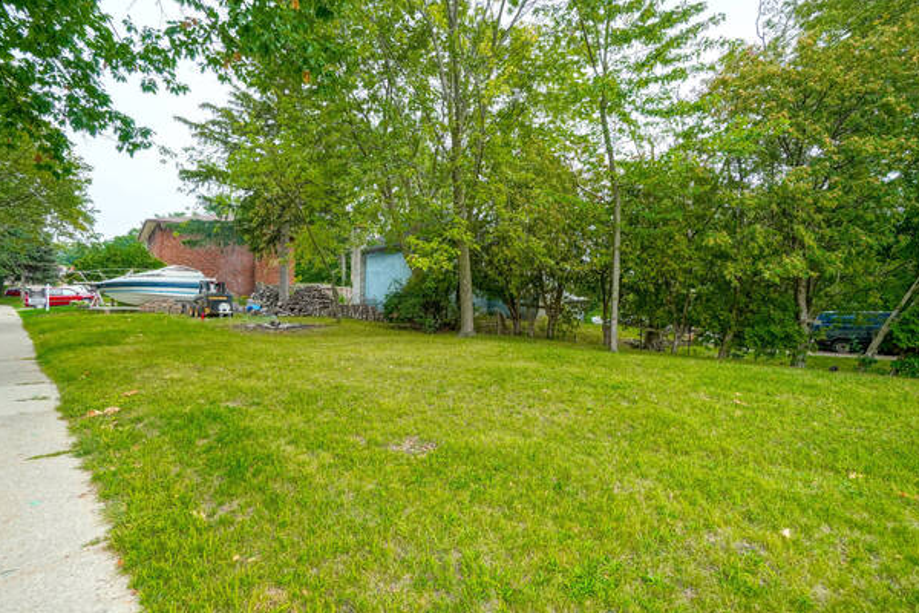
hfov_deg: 96.7
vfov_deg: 73.7
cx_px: 449
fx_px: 408
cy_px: 303
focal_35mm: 16
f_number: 7.1
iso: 1250
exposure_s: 1/800
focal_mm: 10
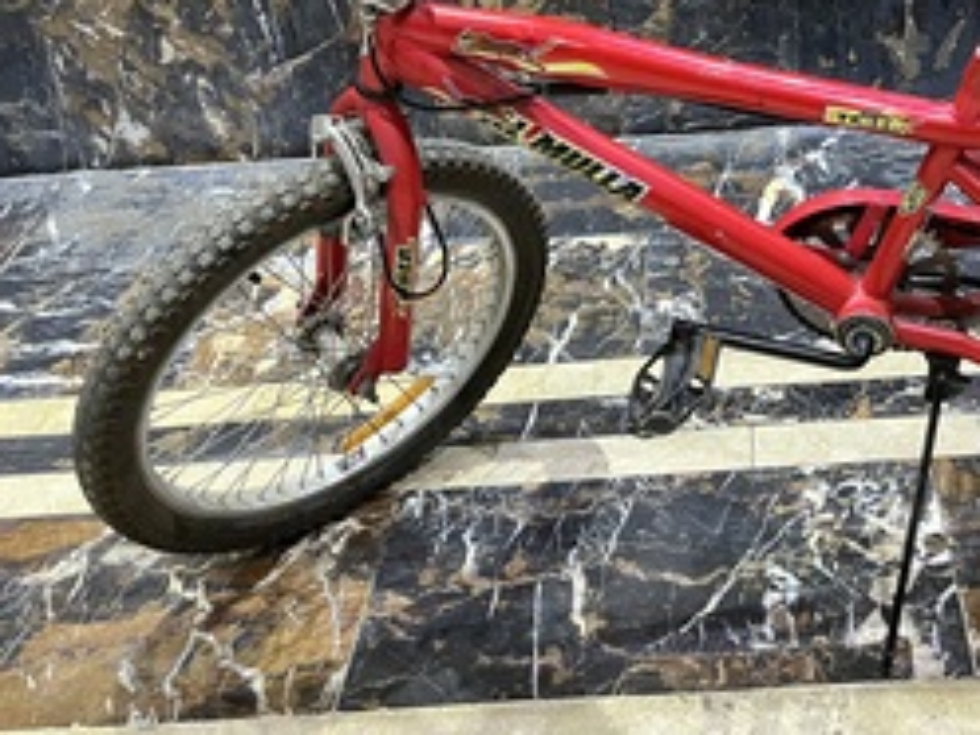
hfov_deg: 38.7
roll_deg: +3.9
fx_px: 1359
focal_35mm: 48
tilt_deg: -26.1
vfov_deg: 29.3
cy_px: 101
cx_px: 721
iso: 500
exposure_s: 1/40
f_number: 1.6
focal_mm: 5.1
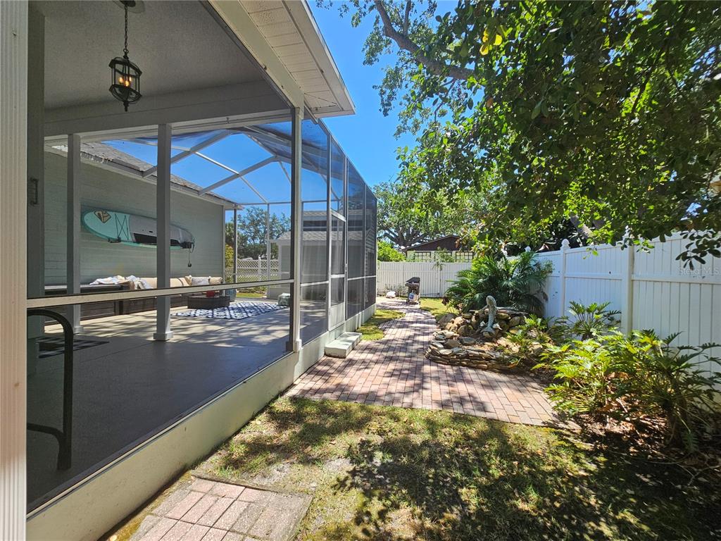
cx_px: 360
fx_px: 271
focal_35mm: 13
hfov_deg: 106.2
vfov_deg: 89.9
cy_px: 270
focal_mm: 2.2
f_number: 2.2
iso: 64
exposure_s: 1/1000
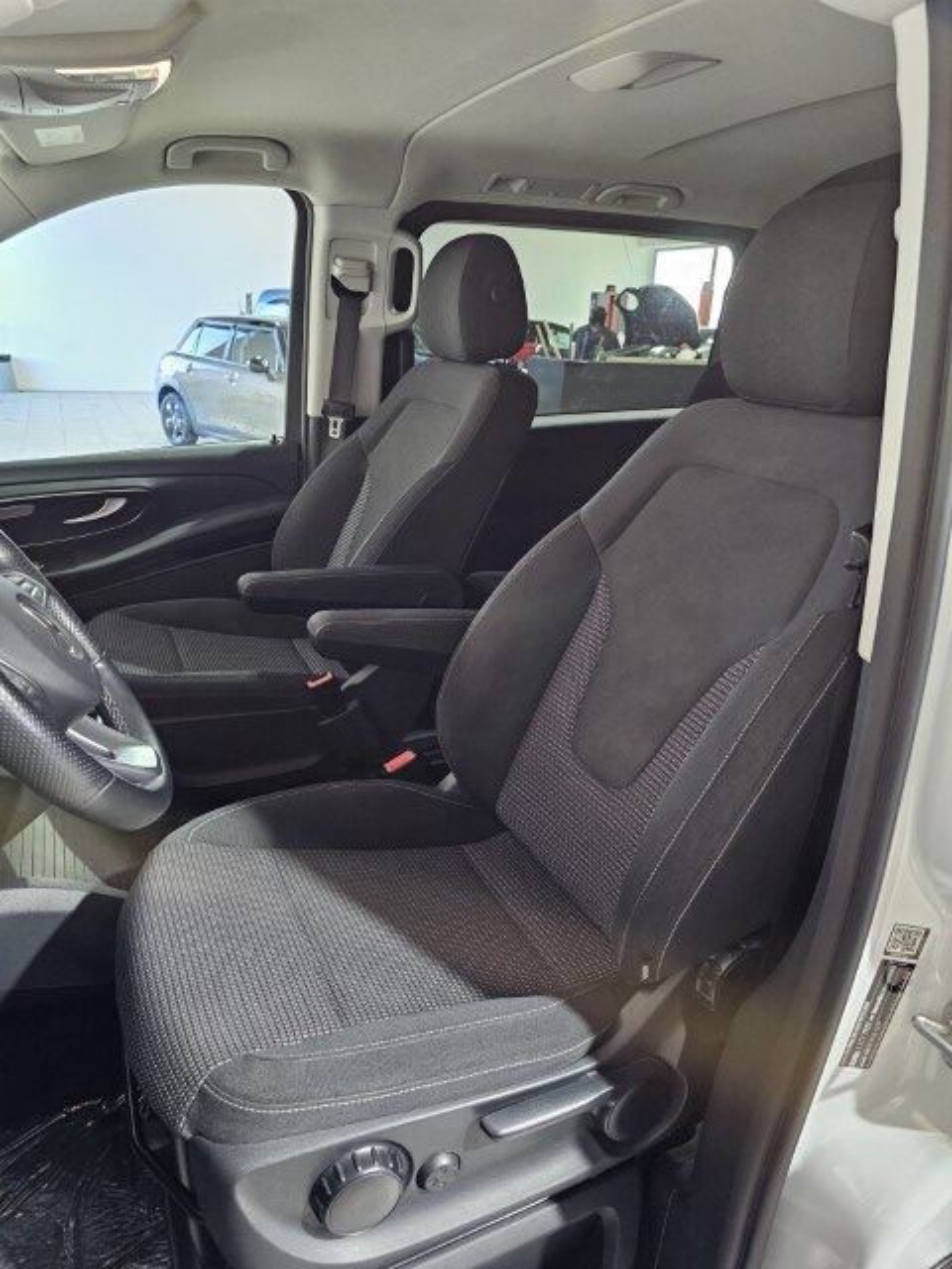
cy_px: 634
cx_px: 476
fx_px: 843
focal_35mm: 23
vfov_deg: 73.9
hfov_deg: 58.9
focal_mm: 6.3
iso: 1000
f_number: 1.7
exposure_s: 1/100
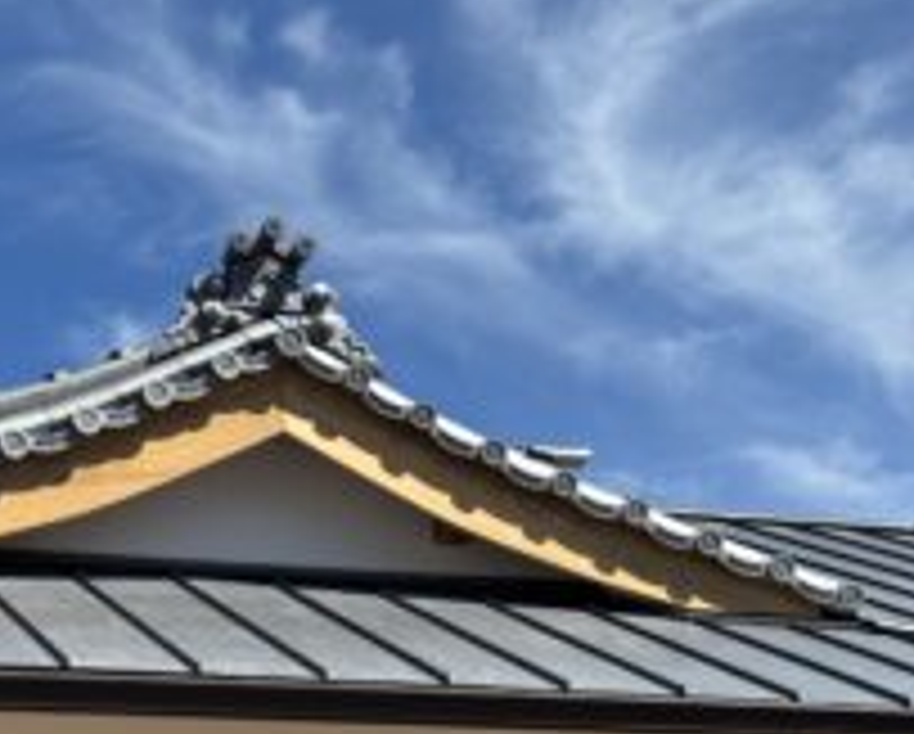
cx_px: 216
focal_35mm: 83
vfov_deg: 18.5
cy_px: 500
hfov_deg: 22.7
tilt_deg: +18.8
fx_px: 2248
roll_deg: +2.3
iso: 64
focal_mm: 6.76
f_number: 1.78
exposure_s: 1/4608
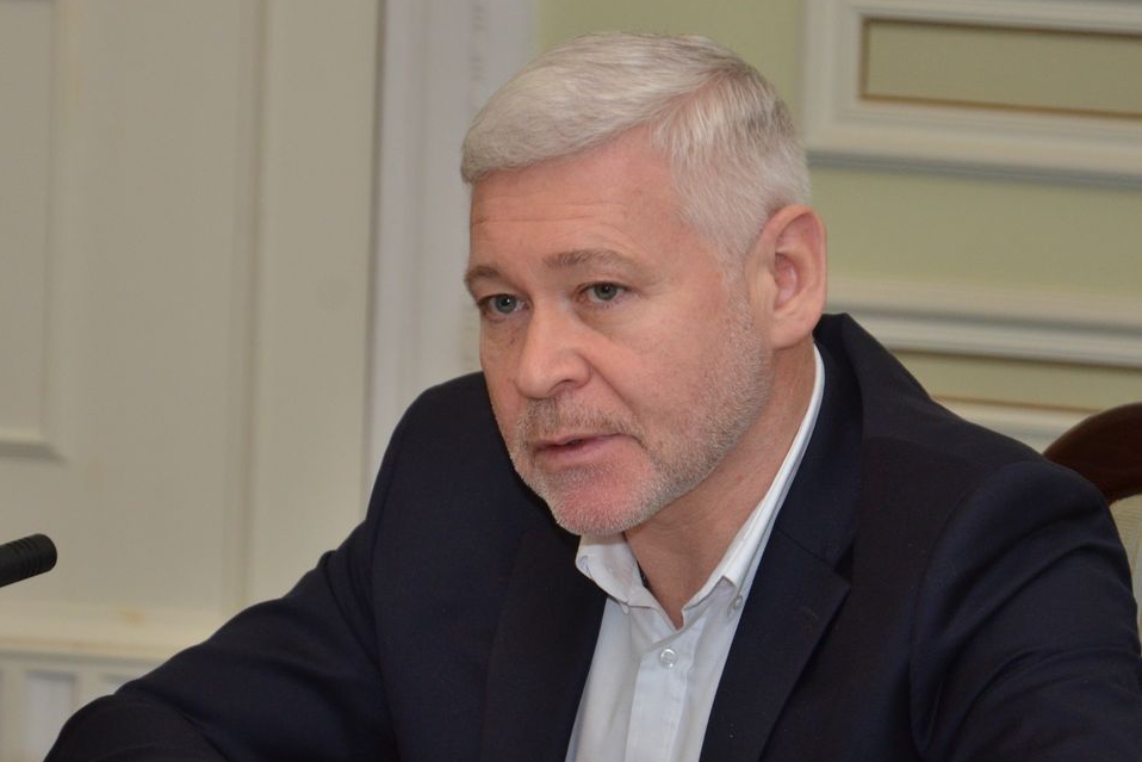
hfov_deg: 9.0
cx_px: 579
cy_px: 462
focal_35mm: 230
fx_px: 7288
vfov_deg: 6.0
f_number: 5.6
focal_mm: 105
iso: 800
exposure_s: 1/200
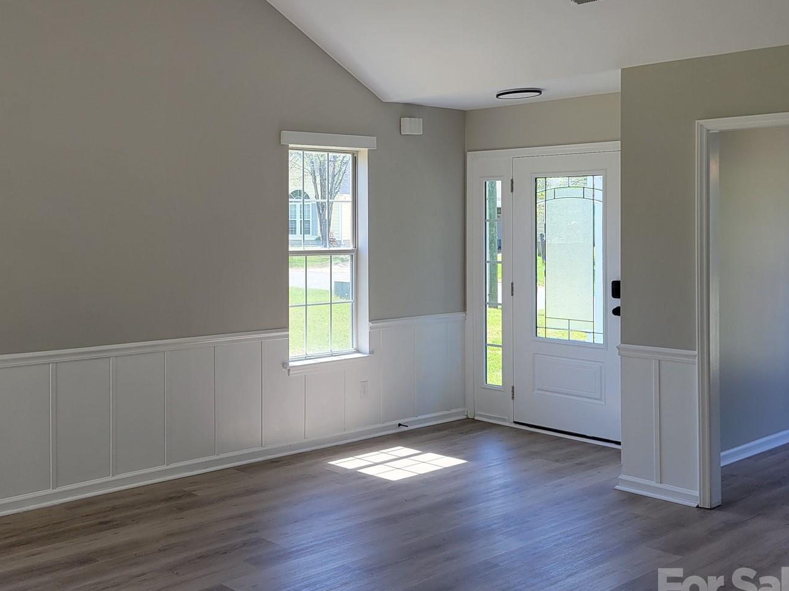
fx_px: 934
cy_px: 216
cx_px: 236
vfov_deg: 34.9
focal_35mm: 41
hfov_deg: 44.8
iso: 40
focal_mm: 5.4
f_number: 1.8
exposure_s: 1/237
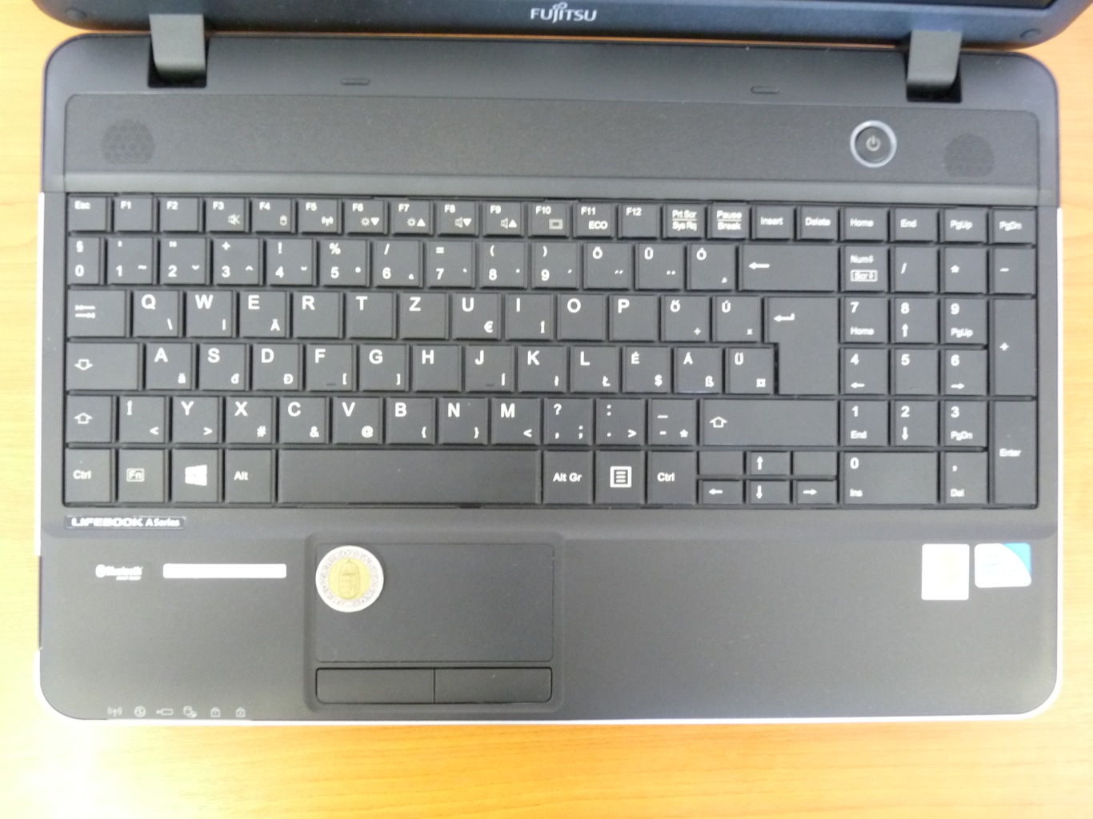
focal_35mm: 27
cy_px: 410
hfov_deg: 65.3
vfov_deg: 51.3
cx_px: 546
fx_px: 852
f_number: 2.8
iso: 400
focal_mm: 4.8
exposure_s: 1/5
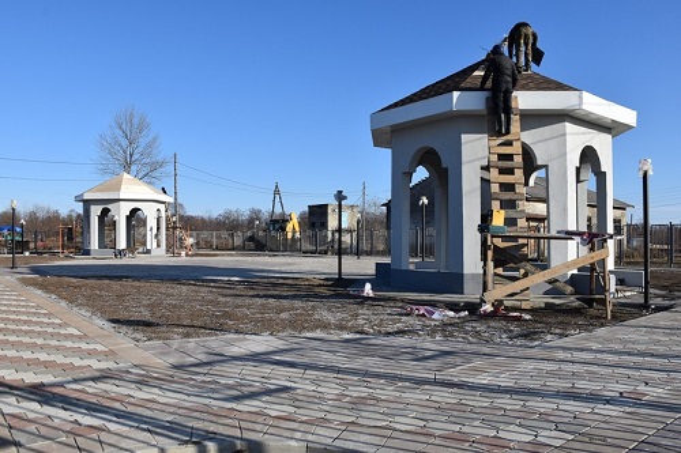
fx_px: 511
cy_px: 226
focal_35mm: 27
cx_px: 340
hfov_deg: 67.4
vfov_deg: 47.9
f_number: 10
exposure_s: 1/400
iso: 200
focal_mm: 18
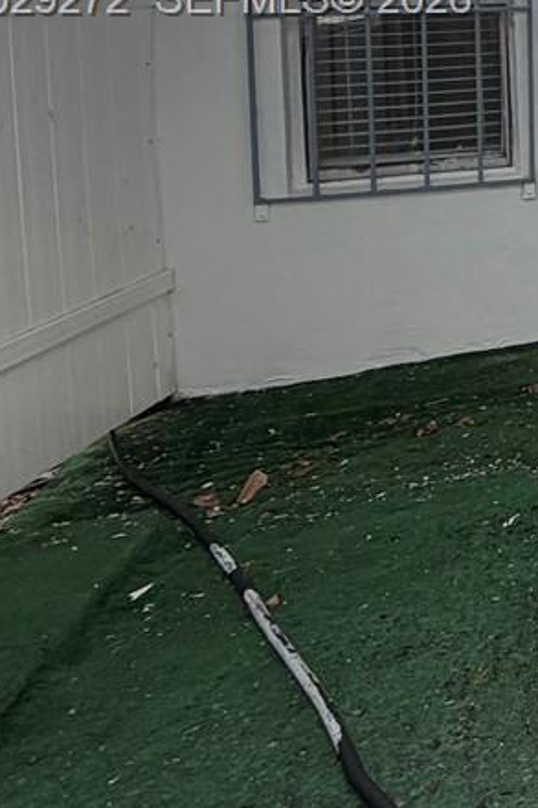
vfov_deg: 34.2
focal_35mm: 53
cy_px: 2
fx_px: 1189
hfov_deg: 14.1
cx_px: 1370
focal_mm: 2.22
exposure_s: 1/770
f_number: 2.2
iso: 20
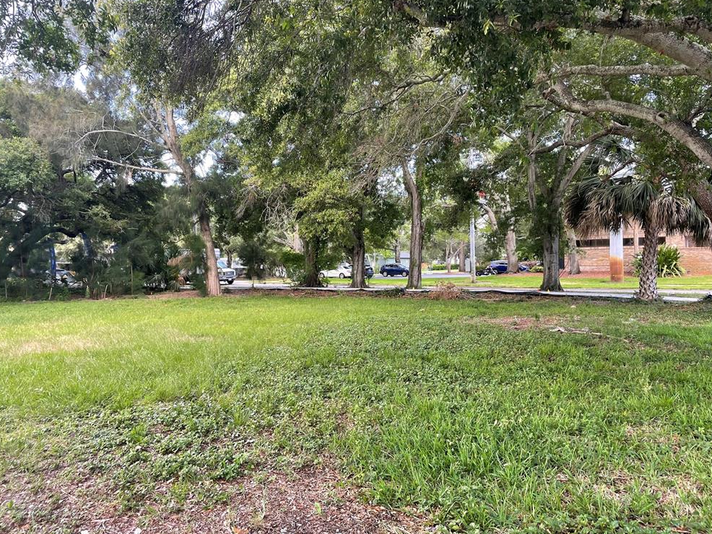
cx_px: 352
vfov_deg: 51.4
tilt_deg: -0.6
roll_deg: +1.4
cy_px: 269
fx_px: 555
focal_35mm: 27
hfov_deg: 65.3
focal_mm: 4.2
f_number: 1.6
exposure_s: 1/121
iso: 50
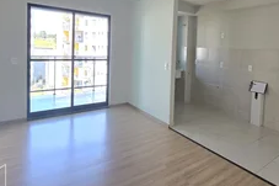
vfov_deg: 53.9
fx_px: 178
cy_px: 61
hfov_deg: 72.8
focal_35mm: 23
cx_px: 195
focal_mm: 2.2
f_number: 2.2
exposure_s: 1/120
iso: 80
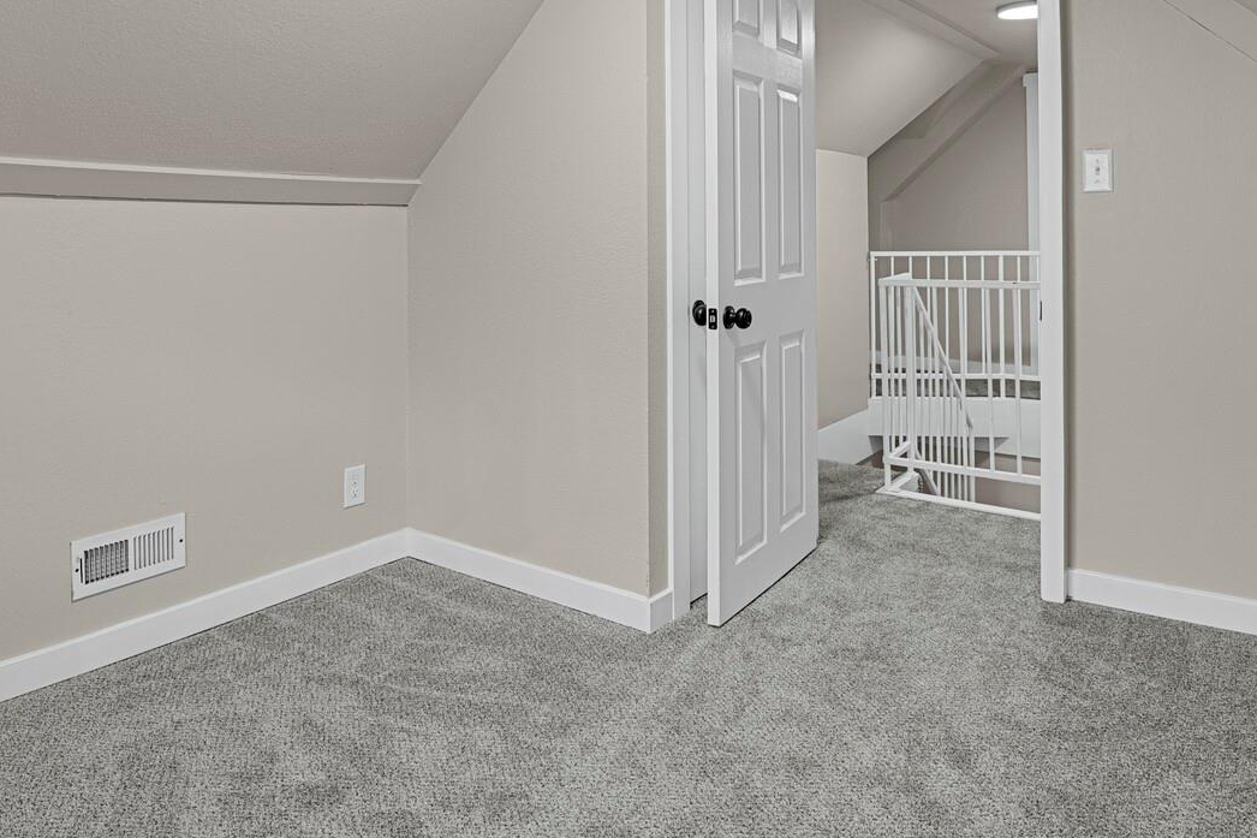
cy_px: 219
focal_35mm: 26
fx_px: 908
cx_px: 579
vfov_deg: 47.8
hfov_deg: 69.3
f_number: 6.3
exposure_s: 1
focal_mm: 17
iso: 250
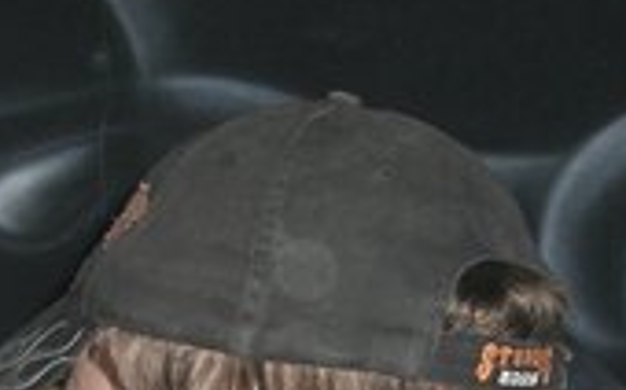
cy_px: 596
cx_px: 4
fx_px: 2421
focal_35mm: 142
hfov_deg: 14.5
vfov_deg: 9.0
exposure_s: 1/60
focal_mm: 6.2
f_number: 2.7
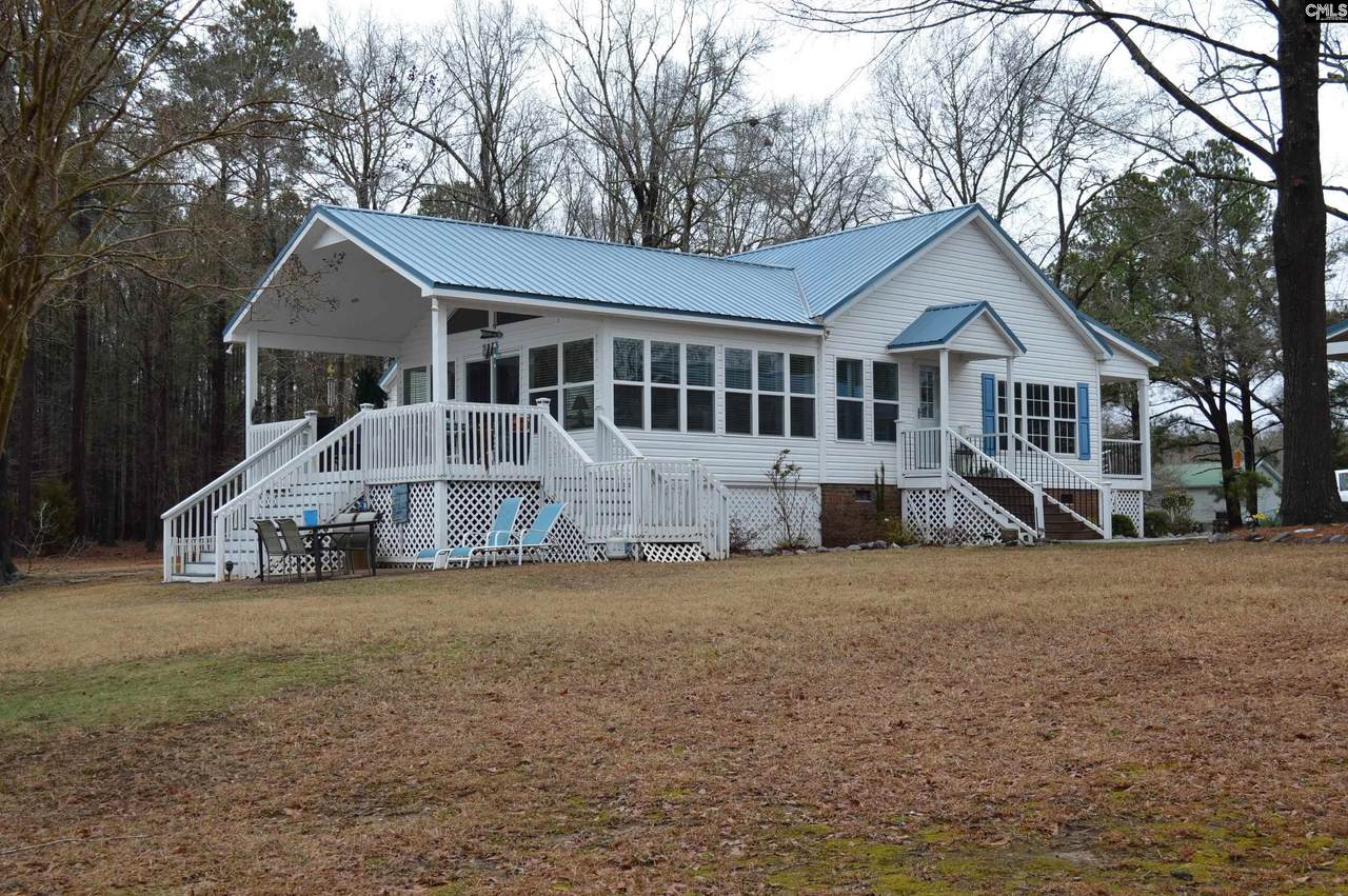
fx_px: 1571
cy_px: 448
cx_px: 674
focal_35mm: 42
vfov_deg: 31.8
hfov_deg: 46.4
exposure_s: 1/200
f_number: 7.1
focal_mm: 28
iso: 100
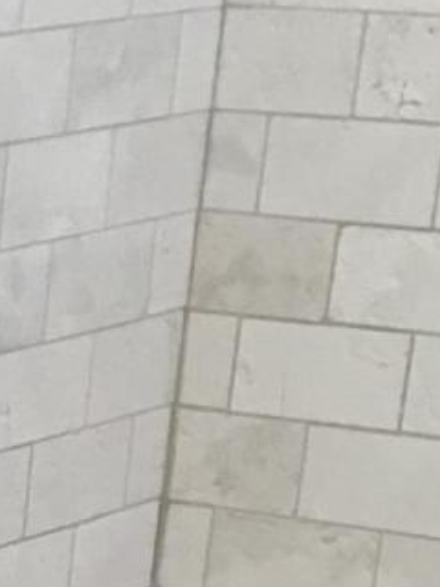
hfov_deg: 7.4
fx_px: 3068
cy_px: 1312
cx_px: -774
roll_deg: +1.4
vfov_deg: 9.9
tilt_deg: -25.4
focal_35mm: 181
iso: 32
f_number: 2.2
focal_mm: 4.15
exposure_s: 1/30
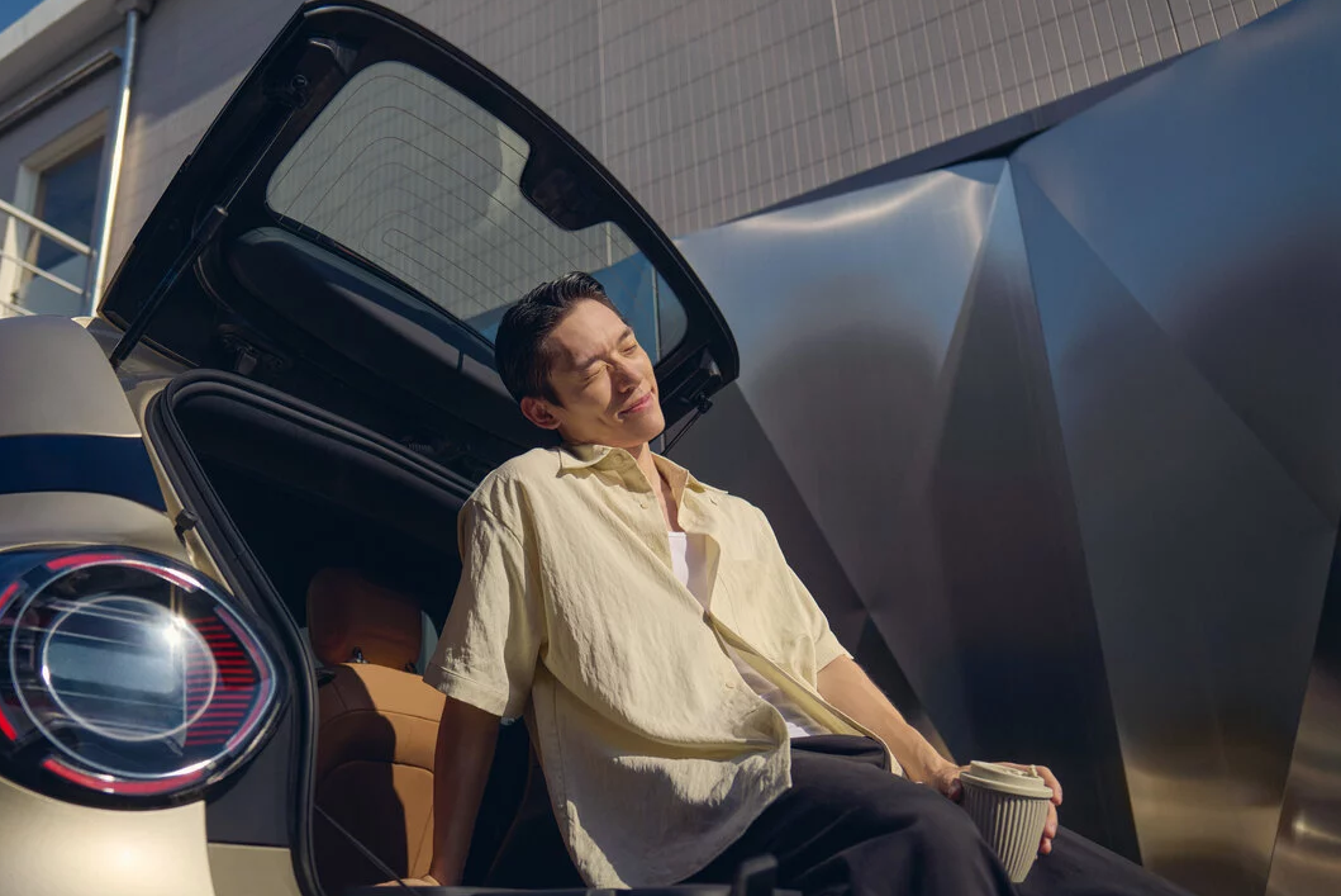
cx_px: 537
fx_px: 1081
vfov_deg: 44.9
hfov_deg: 63.1
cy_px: 515
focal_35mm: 29
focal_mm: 24
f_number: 2.8
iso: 200
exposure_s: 1/8000
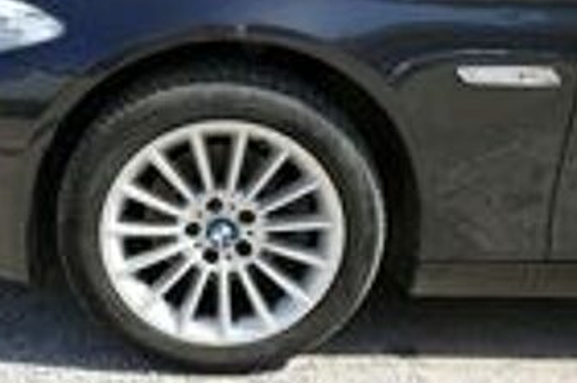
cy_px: 200
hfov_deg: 39.3
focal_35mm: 50
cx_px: 206
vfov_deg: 26.9
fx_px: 800
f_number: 3.1
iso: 125
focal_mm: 12.9
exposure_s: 1/800
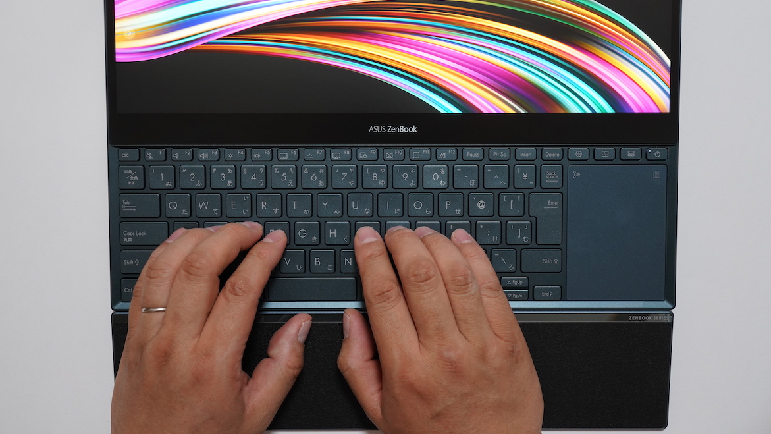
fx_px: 900
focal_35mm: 44
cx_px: 394
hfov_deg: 46.4
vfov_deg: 27.1
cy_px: 181
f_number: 10
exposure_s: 1/13
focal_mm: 41
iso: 1600
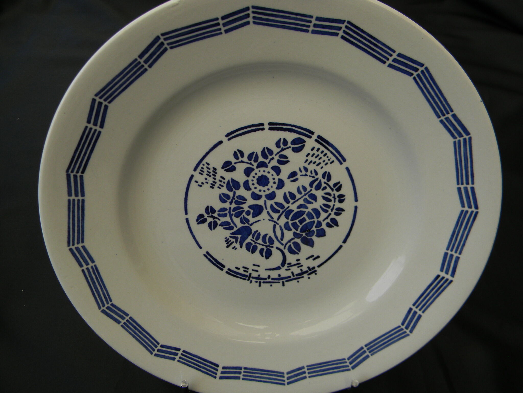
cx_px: 262
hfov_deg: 63.4
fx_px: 423
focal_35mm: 28
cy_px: 196
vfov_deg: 49.7
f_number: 3.5
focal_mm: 5
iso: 80
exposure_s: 1/380
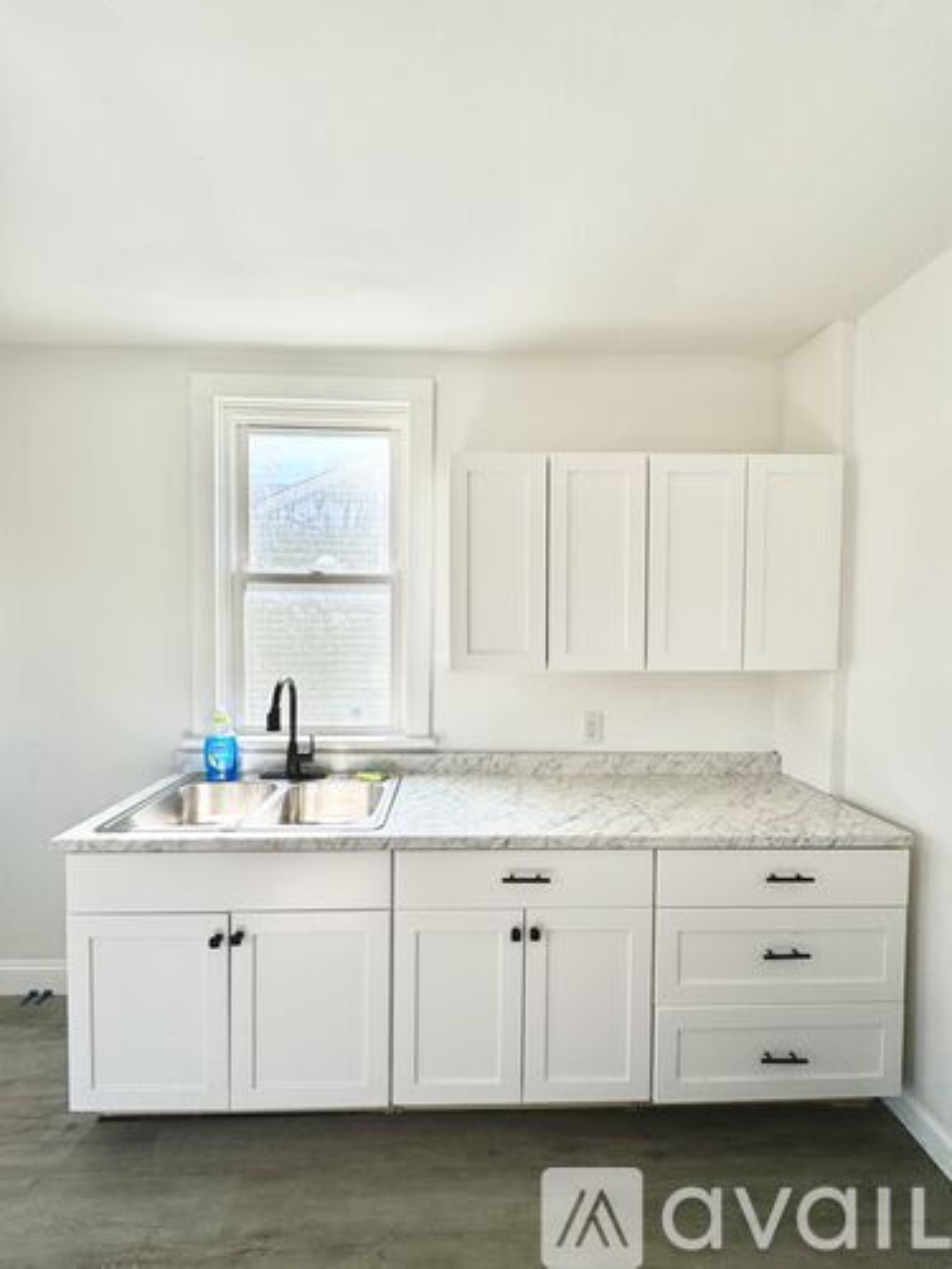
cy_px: 634
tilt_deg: -1.8
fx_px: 513
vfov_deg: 102.1
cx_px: 476
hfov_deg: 85.7
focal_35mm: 14
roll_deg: -0.1
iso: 40
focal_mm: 2.22
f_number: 2.2
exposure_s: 1/284
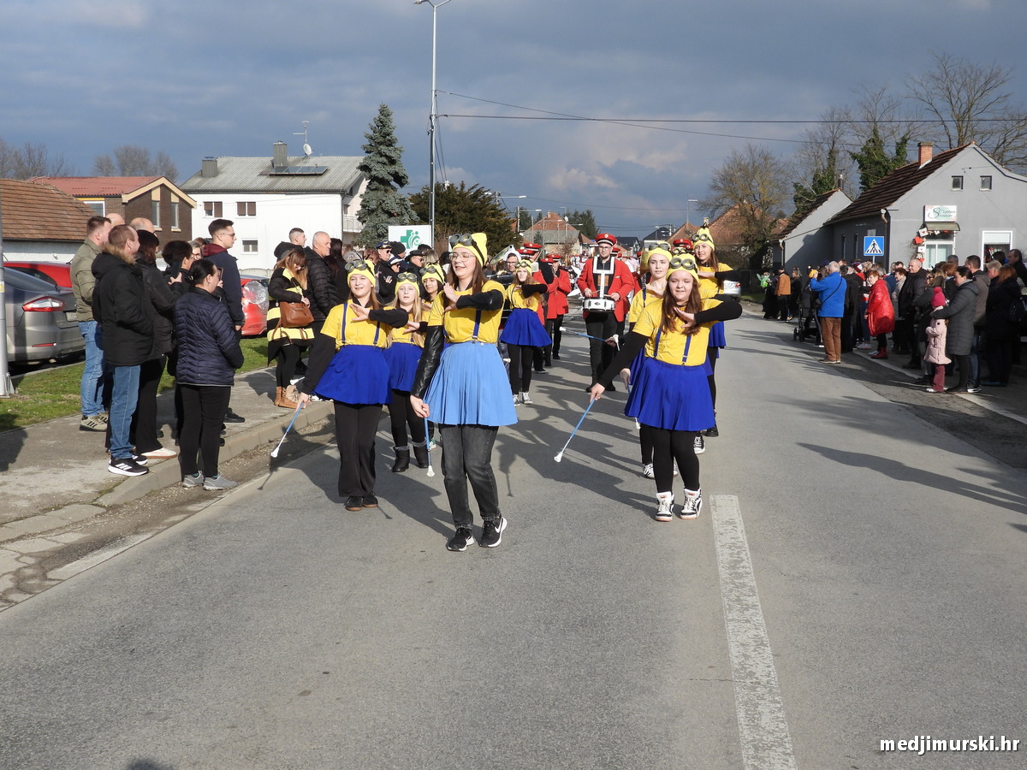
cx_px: 514
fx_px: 1394
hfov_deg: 40.4
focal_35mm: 47
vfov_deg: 30.9
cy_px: 385
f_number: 3.2
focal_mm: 8.5
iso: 100
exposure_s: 1/1250
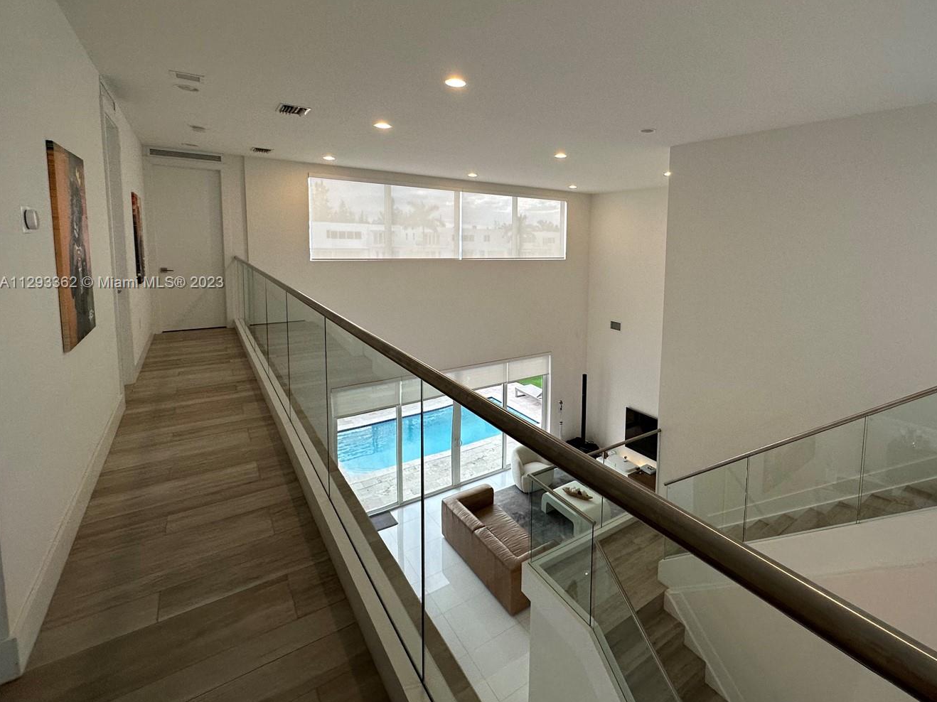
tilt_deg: -5.8
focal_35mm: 17
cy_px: 284
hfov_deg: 89.8
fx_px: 460
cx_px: 565
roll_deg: -1.3
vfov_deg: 74.0
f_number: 2.2
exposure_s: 1/120
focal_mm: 2.22
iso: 125
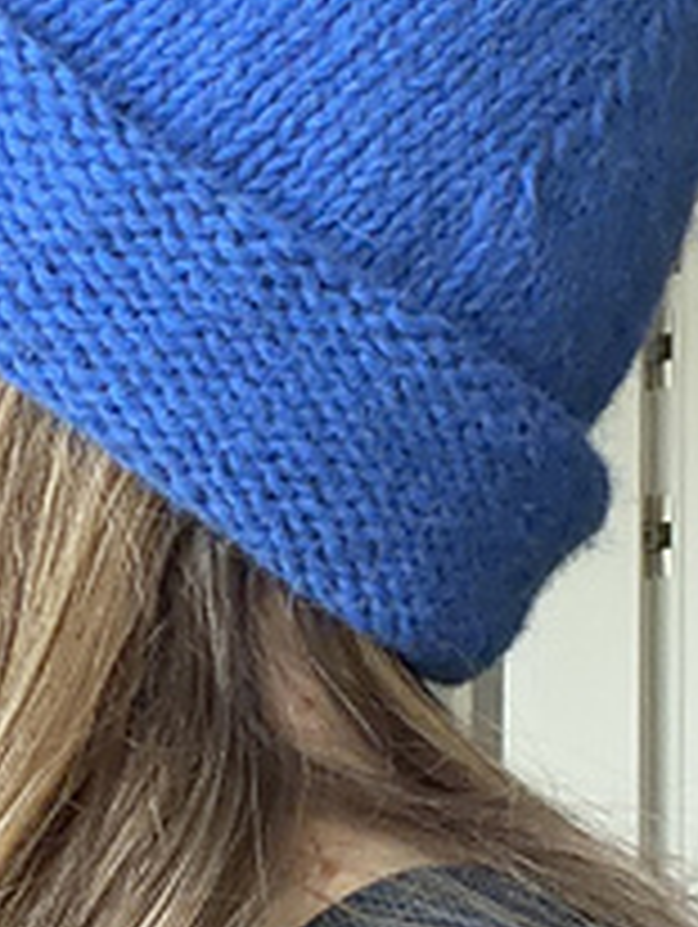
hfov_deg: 24.7
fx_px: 1583
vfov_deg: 32.0
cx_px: 203
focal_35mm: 59
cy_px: 230
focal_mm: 2.71
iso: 320
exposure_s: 1/60
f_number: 1.9
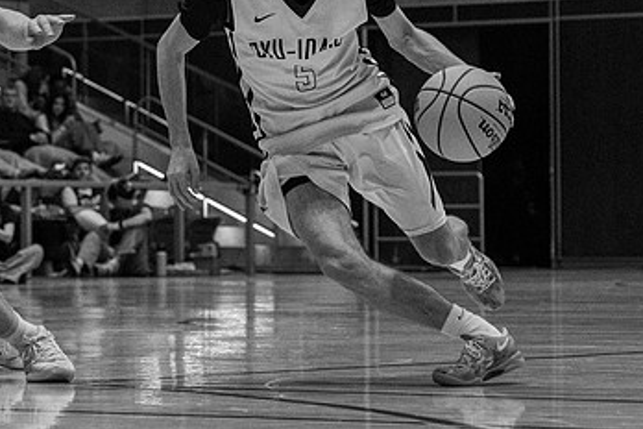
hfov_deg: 10.1
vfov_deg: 6.7
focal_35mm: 204
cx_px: 155
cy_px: 78
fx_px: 3643
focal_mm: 59
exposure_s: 1/500
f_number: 3.2
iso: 6400
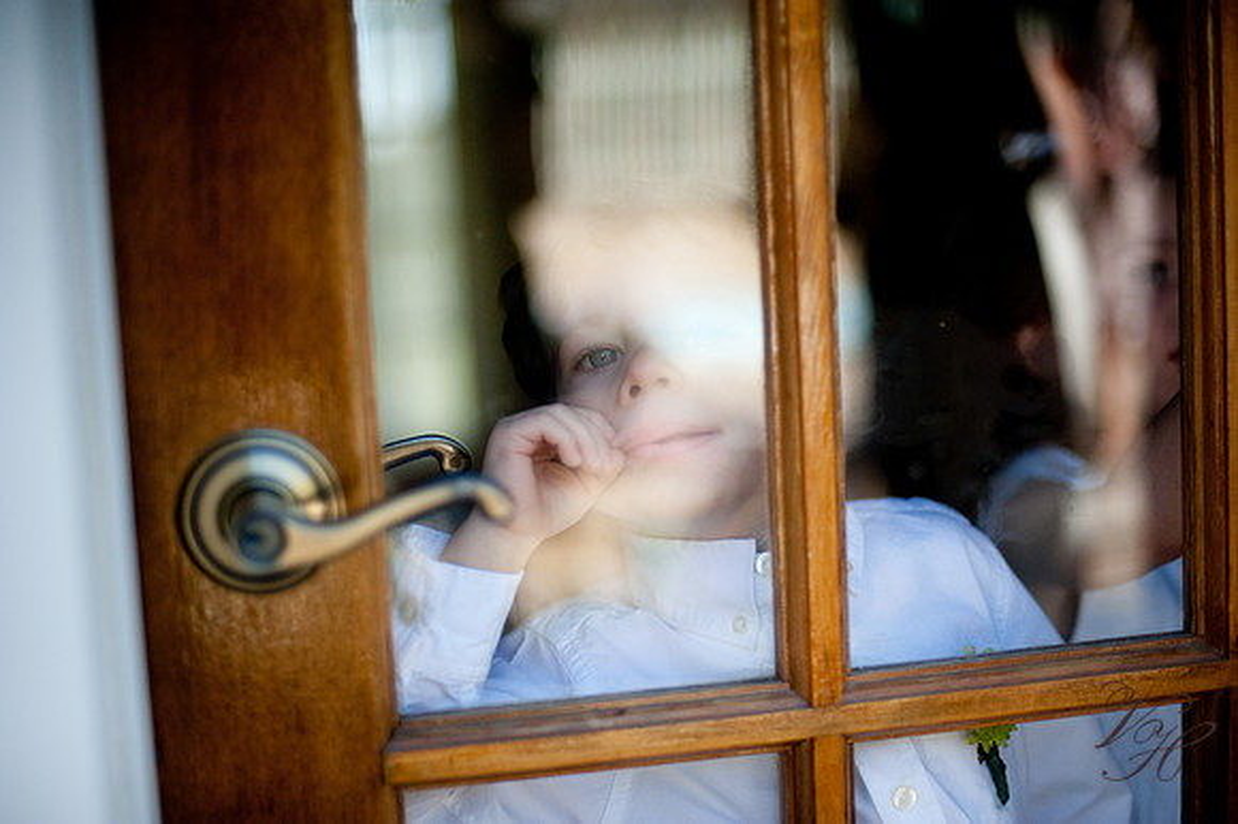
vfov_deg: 27.0
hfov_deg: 39.6
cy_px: 412
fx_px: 1718
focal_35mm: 50
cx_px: 619
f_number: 1.4
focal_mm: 50
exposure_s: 1/5000
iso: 200
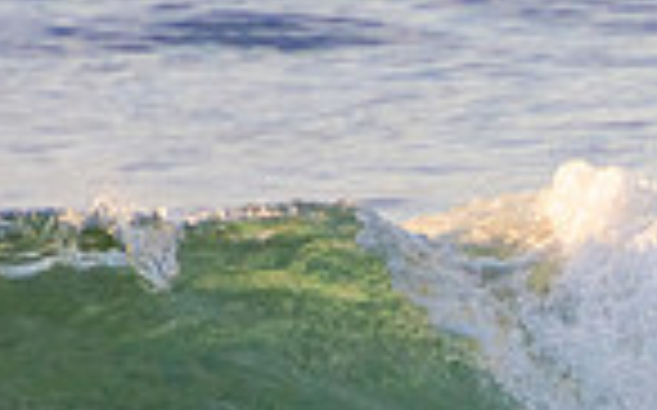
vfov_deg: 0.5
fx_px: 45087
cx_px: 904
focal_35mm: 2520
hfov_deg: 0.8
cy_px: 647
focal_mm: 400
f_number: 5.6
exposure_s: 1/1000
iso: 640
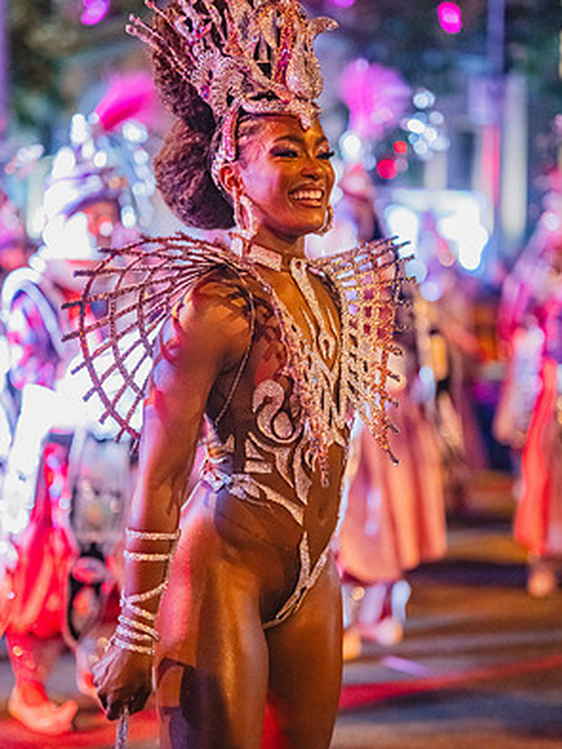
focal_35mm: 55
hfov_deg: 26.6
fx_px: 1190
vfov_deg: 34.9
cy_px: 377
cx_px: 280
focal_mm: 50
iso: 6400
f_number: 1.2
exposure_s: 1/250
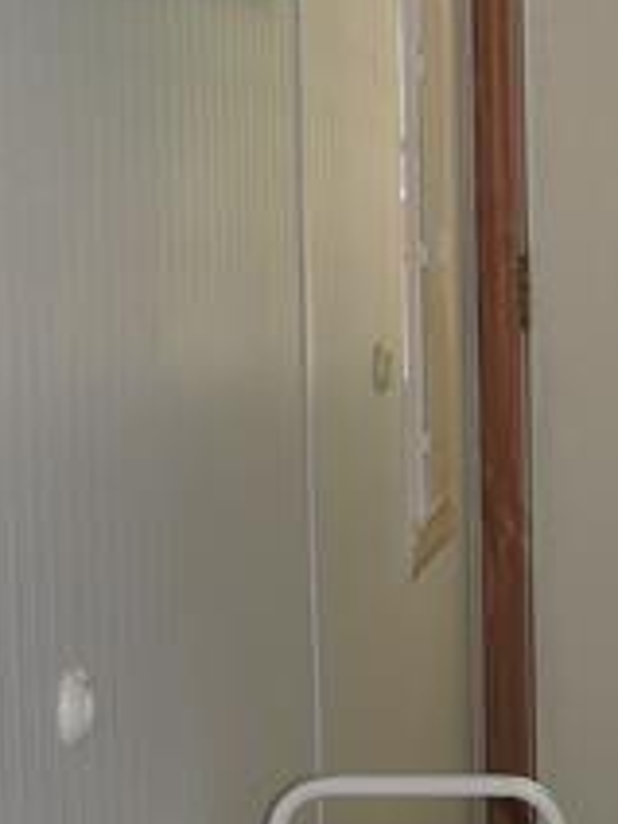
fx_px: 3452
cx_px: 867
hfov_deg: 10.0
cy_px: 459
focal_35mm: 145
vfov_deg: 13.6
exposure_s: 1/30
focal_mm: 7.2
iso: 200
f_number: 3.8
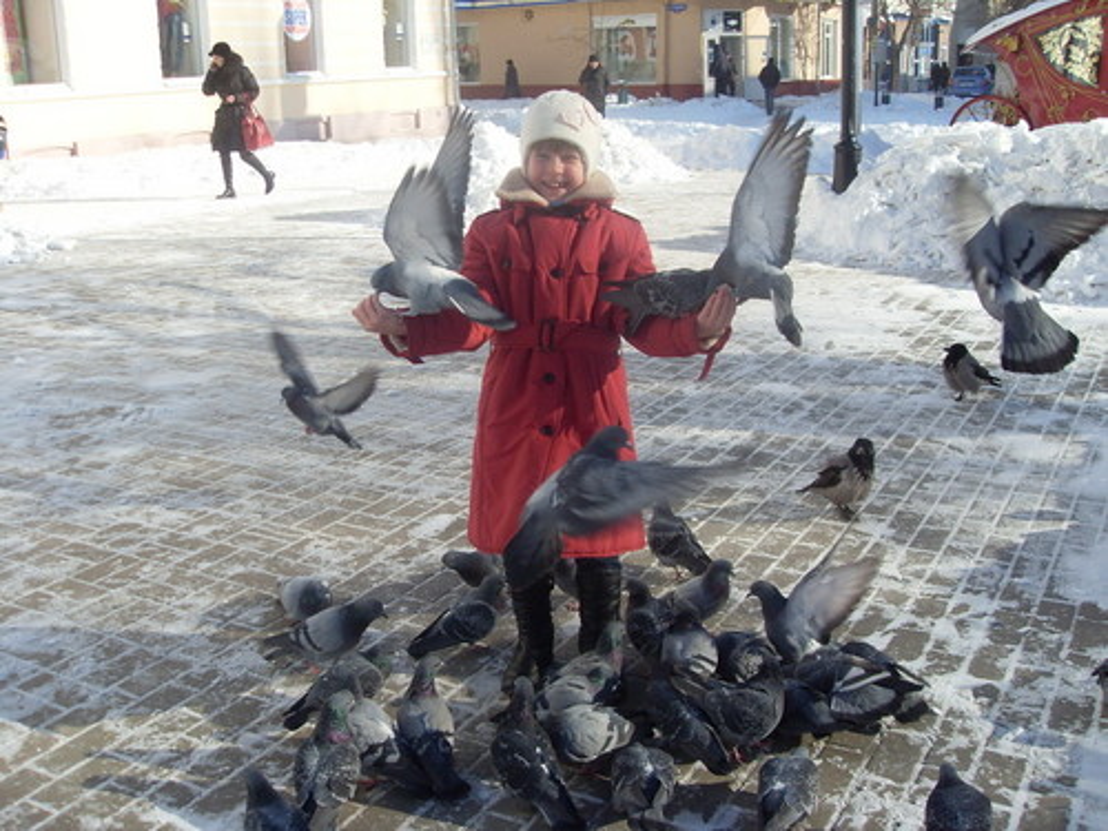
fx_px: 1120
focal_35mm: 35
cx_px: 554
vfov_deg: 40.7
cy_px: 416
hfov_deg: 52.6
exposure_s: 1/250
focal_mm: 6.3
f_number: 7
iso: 80
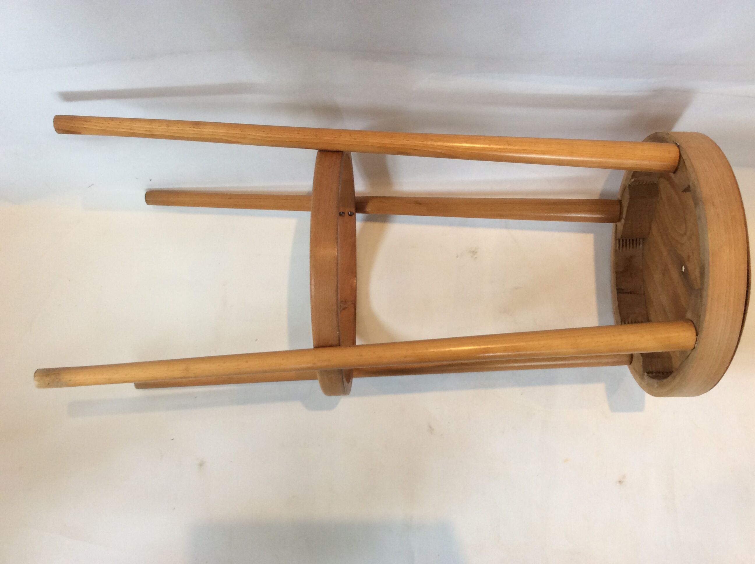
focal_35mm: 32
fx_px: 697
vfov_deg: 44.1
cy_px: 282
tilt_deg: -79.0
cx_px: 378
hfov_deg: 56.9
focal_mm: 3.3
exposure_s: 1/25
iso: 64
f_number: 2.4
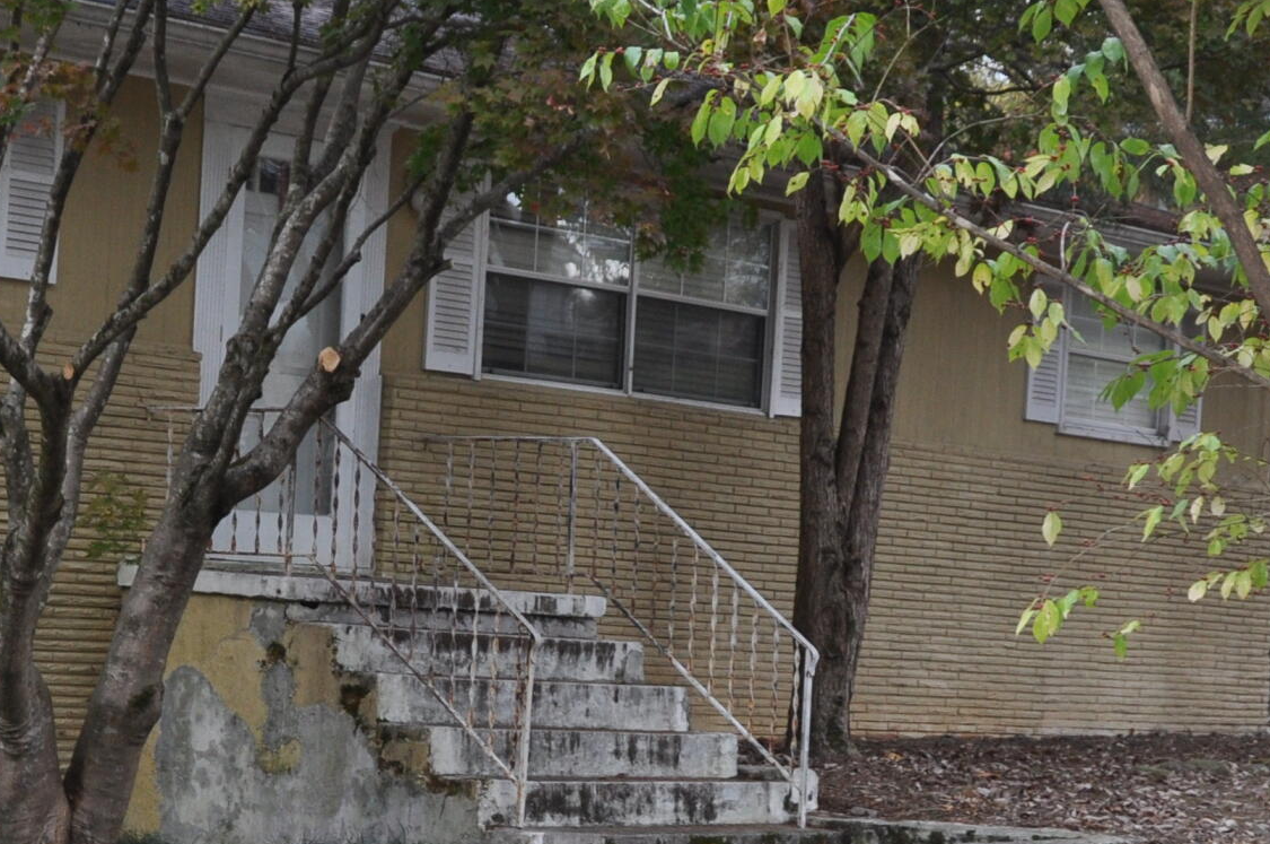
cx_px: 305
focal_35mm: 96
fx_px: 3382
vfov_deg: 14.1
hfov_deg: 21.1
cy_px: 712
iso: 400
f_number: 5.6
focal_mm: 24
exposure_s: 1/125
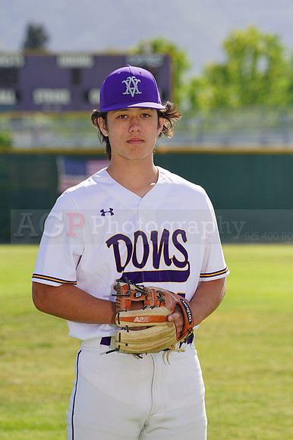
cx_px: 146
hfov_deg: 6.2
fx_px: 2701
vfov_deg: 9.3
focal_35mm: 221
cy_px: 220
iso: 100
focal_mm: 221
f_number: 8
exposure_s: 1/250
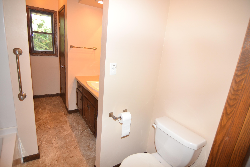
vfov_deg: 67.4
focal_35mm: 18
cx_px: 125
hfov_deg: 90.0
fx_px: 125
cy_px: 84
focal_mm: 12
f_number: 4
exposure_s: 1/60
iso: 400
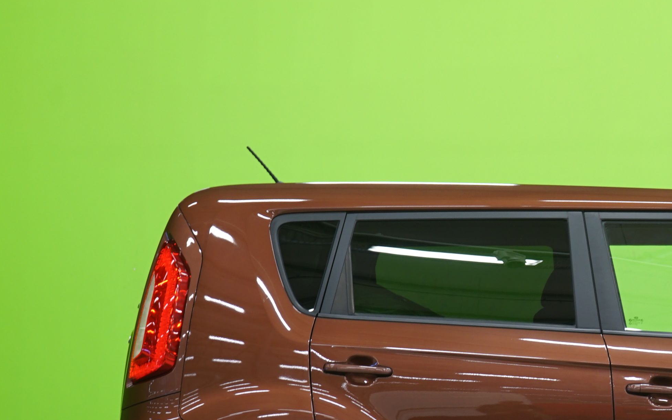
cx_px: 667
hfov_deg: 19.3
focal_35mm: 105
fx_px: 1923
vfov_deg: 12.4
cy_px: 328
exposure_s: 1/6
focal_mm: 51
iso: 400
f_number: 5
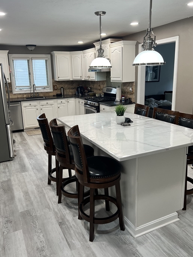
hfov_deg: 48.2
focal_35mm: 29
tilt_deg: -11.6
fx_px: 216
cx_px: 93
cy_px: 119
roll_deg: +1.7
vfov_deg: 61.6
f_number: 1.5
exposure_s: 1/120
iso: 80
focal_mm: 5.7
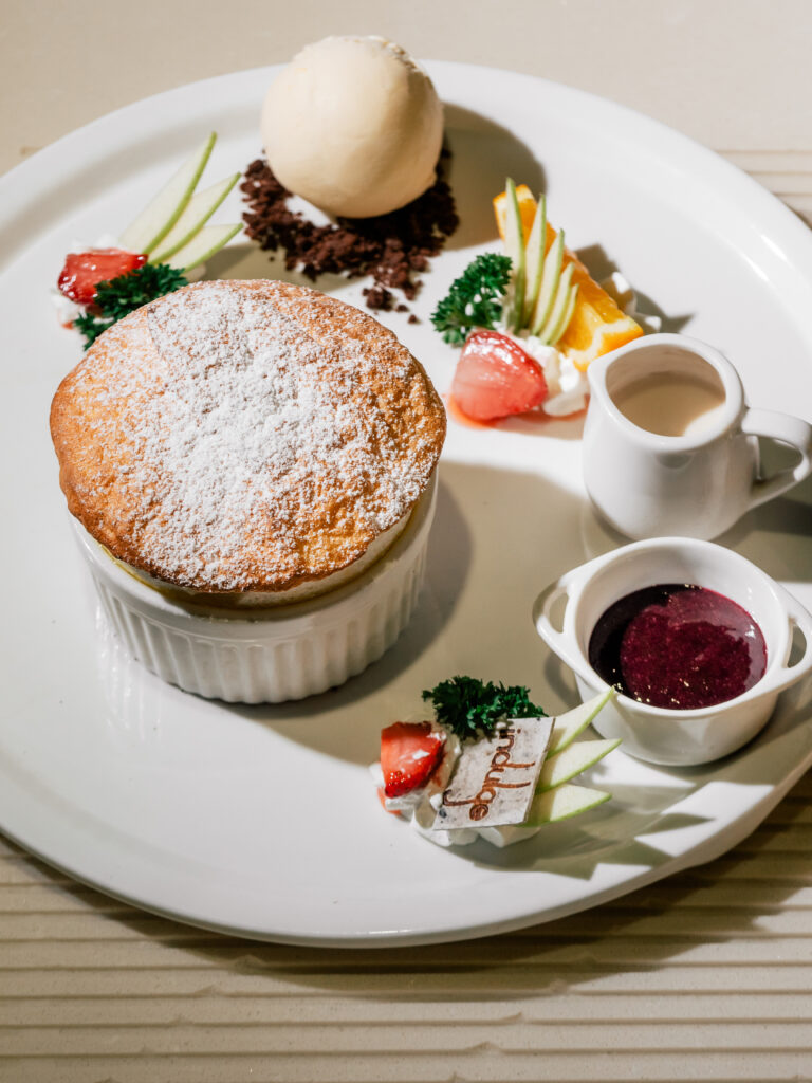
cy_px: 542
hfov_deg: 12.3
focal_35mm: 120
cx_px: 406
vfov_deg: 16.4
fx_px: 3753
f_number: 4.5
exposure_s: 1/60
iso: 400
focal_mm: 60
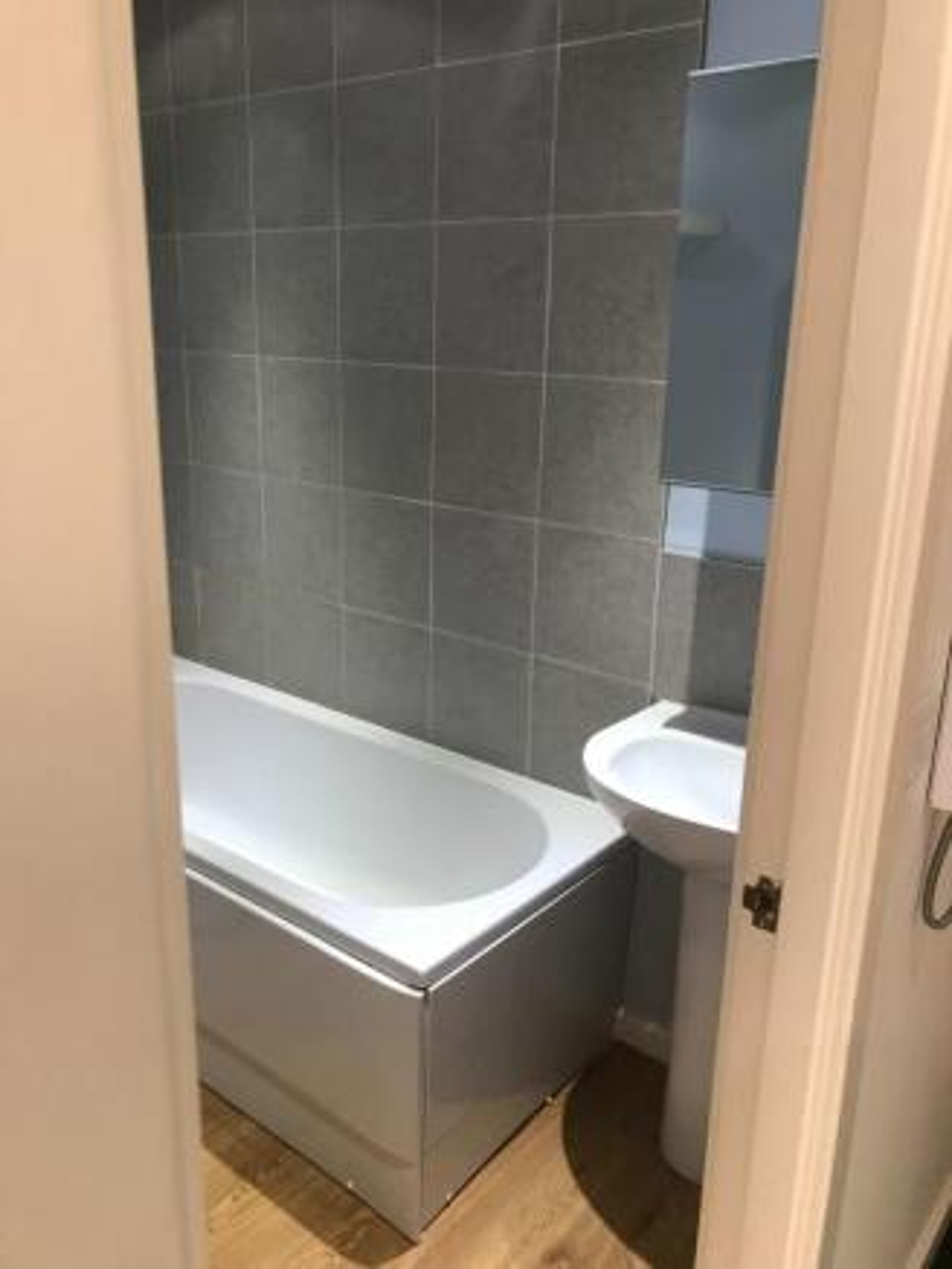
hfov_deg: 49.8
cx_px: 476
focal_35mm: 28
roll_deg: -1.4
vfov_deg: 63.4
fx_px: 1026
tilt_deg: -14.8
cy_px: 634
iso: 50
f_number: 1.8
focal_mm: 3.99
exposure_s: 1/17
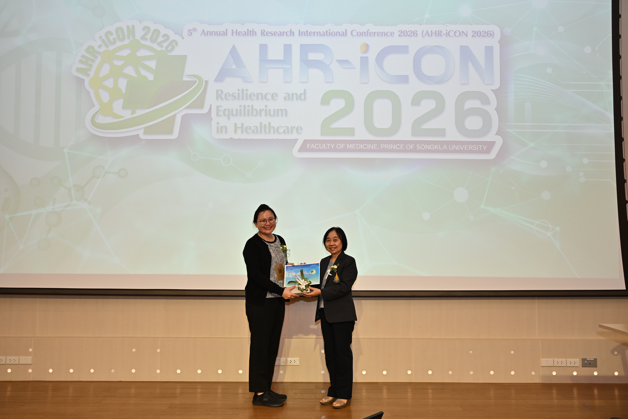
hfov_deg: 55.8
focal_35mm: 34
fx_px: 593
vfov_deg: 38.9
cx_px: 314
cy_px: 210
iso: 800
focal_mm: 34
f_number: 4
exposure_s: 1/200
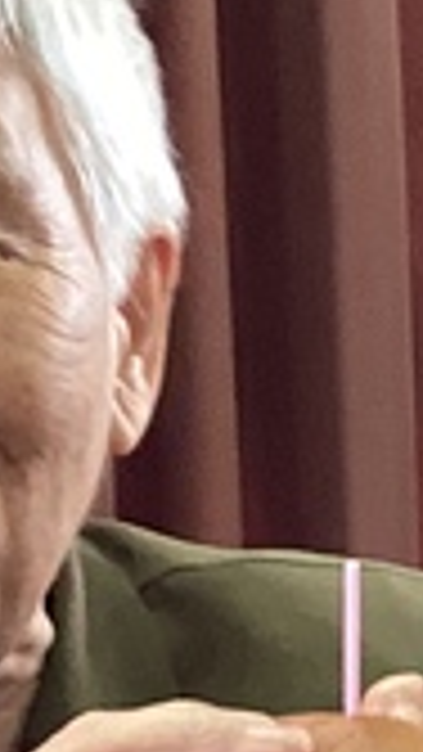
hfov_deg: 5.8
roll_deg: +0.5
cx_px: 994
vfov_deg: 10.5
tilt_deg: -11.6
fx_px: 4026
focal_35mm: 202
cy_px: 874
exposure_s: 1/50
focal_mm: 3.3
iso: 200
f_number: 2.4
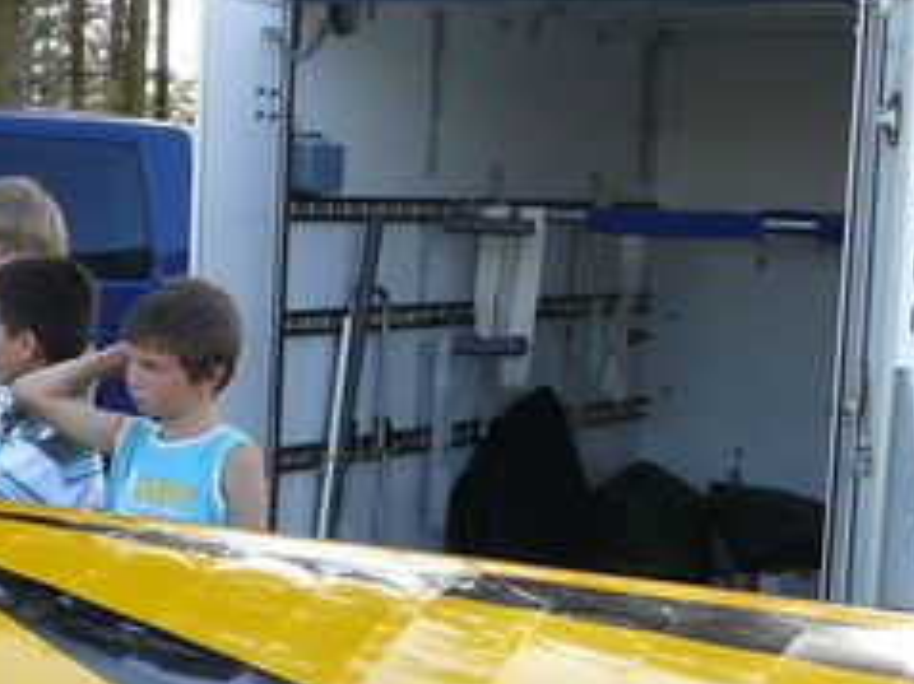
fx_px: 3088
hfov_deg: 16.1
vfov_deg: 12.4
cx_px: -229
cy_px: 768
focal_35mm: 117
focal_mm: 7.4
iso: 100
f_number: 4
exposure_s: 1/160
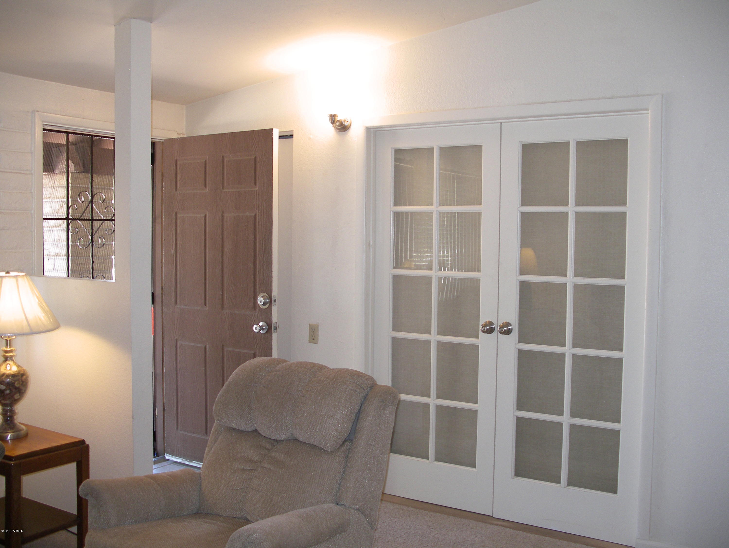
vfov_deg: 38.7
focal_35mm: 37
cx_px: 364
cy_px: 274
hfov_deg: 50.1
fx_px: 780
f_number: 2.8
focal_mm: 7.8
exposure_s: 1/40
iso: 200
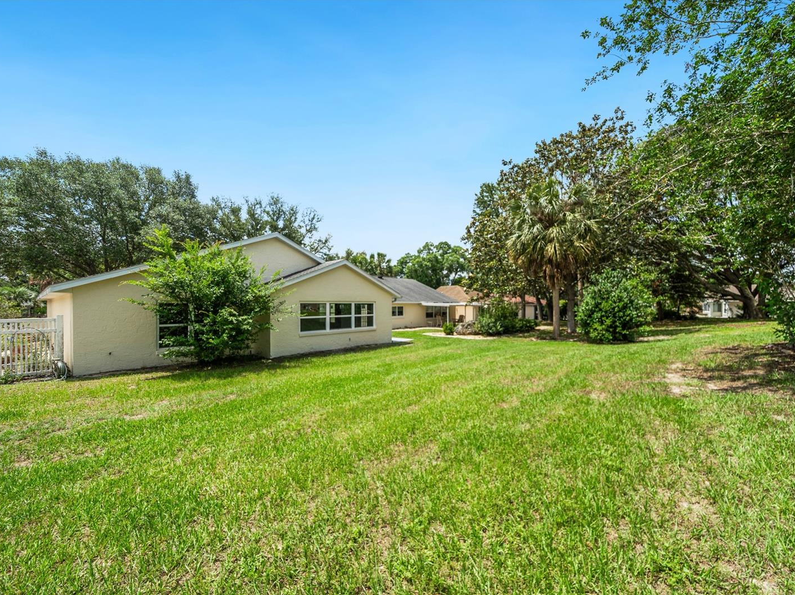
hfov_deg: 106.1
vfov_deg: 89.9
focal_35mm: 13
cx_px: 422
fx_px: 298
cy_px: 297
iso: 80
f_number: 9
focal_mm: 12
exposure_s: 1/125
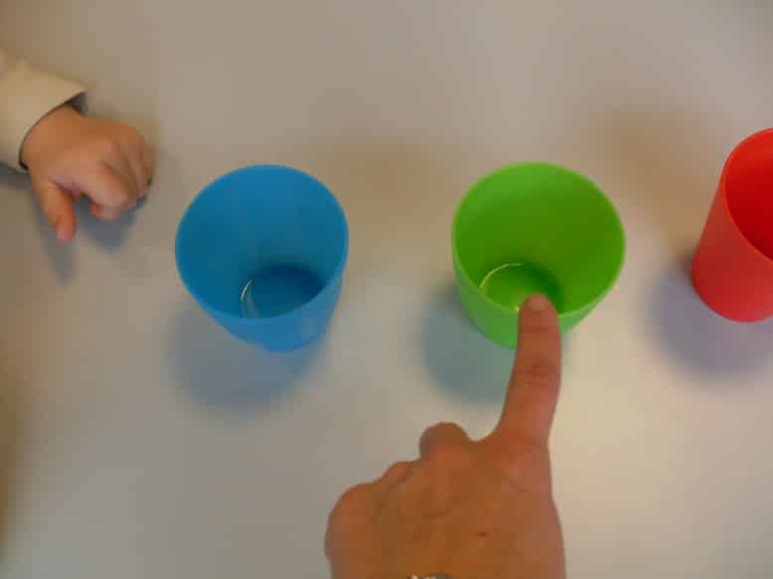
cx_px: 386
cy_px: 290
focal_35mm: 38
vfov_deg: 37.7
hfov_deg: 49.0
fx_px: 848
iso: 100
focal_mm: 6.3
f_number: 2.8
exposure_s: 1/60
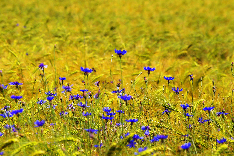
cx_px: 117
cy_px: 78
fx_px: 1218
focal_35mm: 188
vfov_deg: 7.3
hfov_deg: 11.0
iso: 400
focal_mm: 125
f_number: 9.5
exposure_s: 1/1000
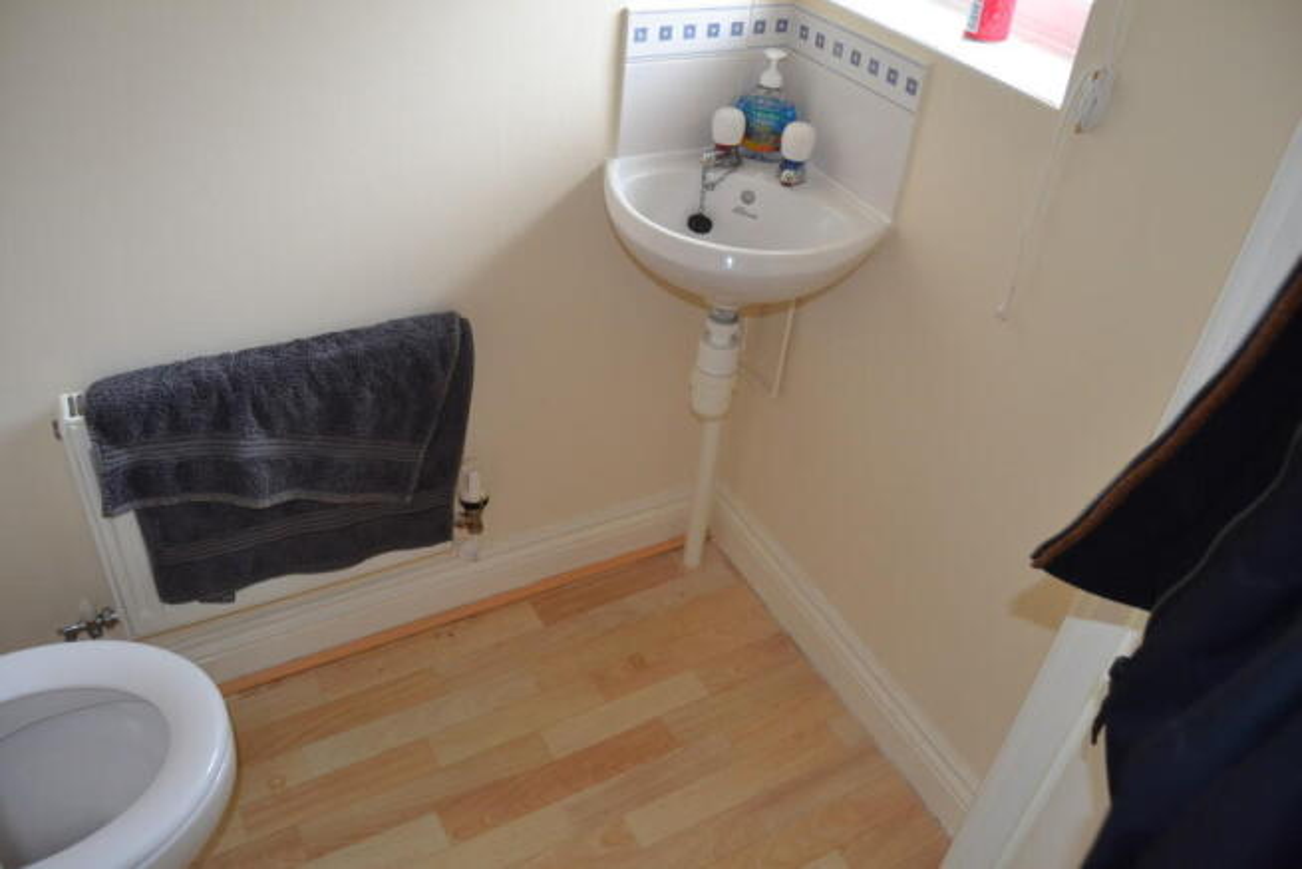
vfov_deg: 48.0
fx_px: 977
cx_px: 651
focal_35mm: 27
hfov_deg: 67.4
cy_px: 434
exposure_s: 1/60
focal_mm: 18
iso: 720
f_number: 3.5
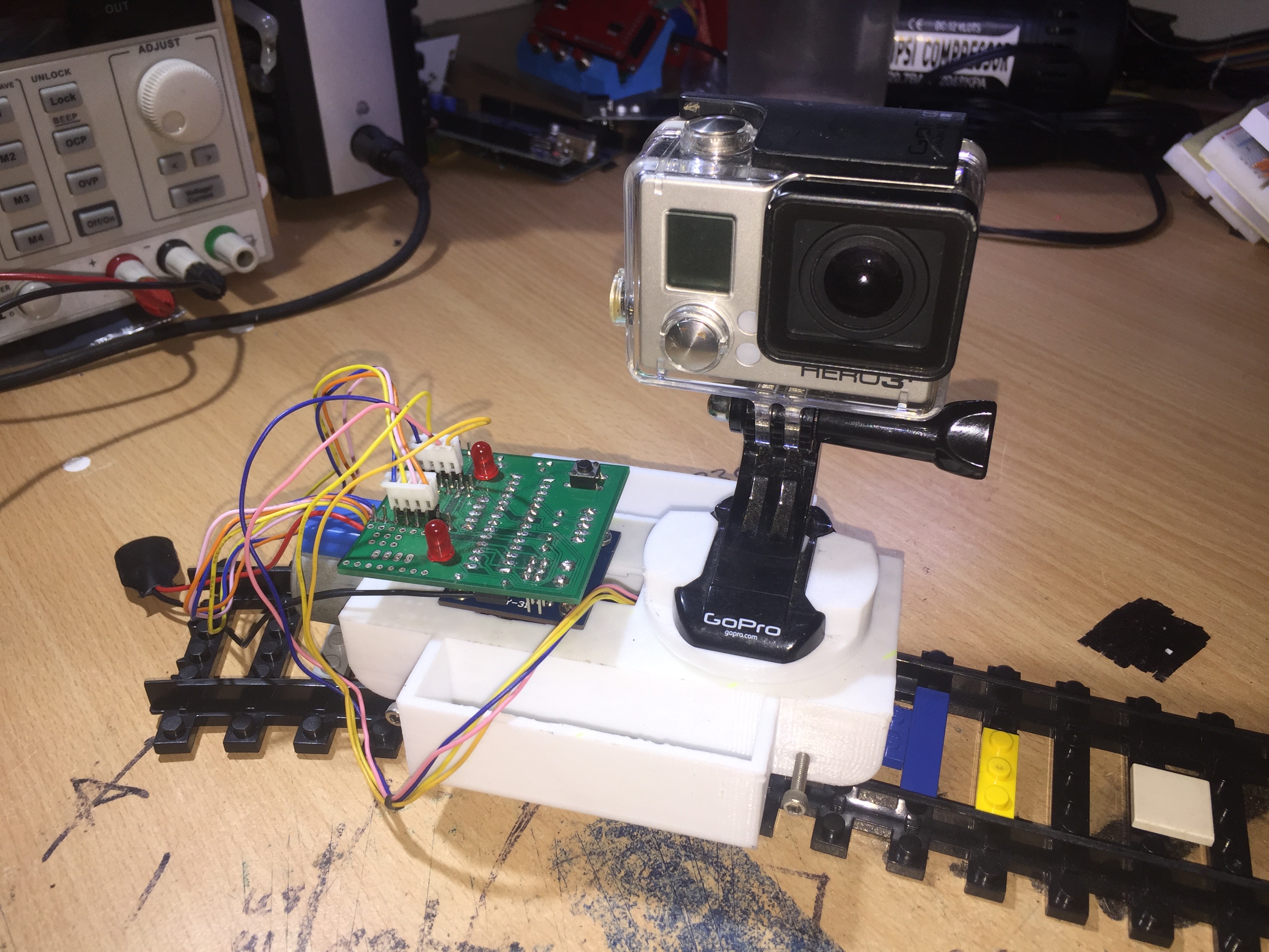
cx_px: 634
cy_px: 476
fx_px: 1063
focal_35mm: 29
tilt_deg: -35.6
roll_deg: +0.2
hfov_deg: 61.7
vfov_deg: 48.2
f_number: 2.2
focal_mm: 4.15
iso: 32
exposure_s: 1/82
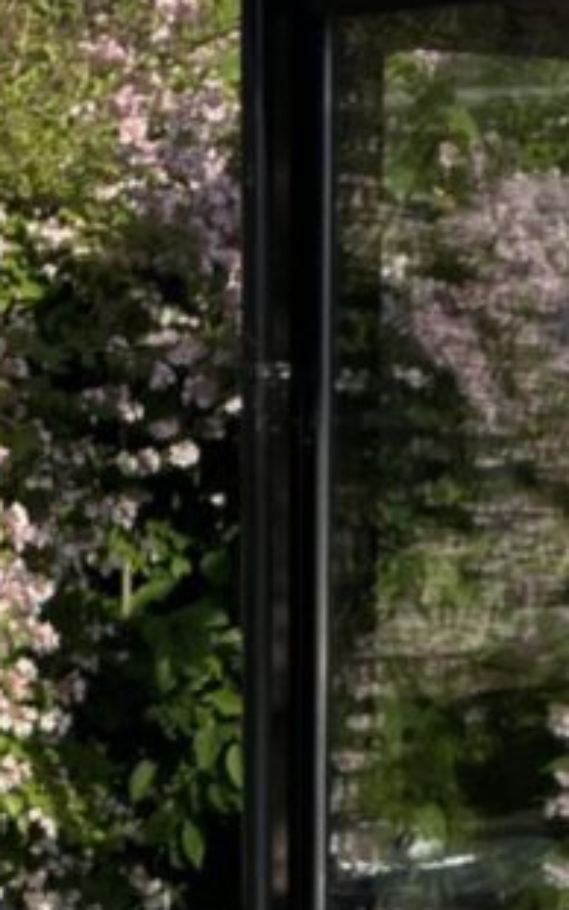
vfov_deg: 18.5
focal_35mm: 105
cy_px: 1160
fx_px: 2603
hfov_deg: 12.5
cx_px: 387
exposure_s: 1/1148
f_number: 2.2
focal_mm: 2.71
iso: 32
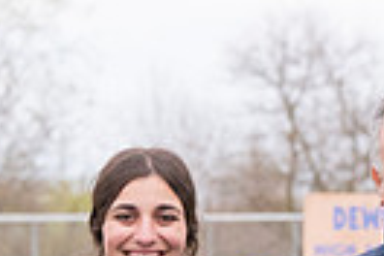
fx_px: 4693
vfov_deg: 3.1
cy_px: 478
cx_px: 132
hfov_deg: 4.7
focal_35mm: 440
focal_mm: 86
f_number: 5
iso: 1250
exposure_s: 1/2000
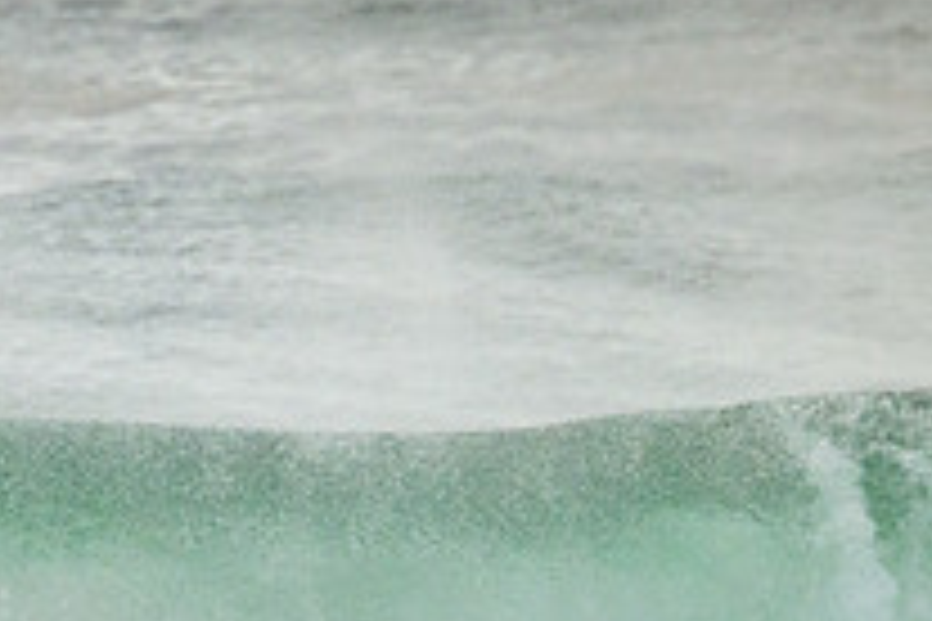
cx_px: -140
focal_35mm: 2242
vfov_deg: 0.6
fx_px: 58038
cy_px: 817
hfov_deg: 0.9
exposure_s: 1/2500
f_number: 11
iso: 2000
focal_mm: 800
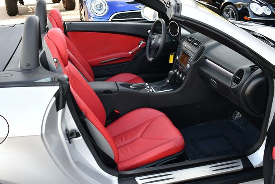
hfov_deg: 53.1
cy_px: 92
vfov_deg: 36.9
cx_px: 138
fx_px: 275
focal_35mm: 36
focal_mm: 18
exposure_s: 1/250
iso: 400
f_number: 4.5
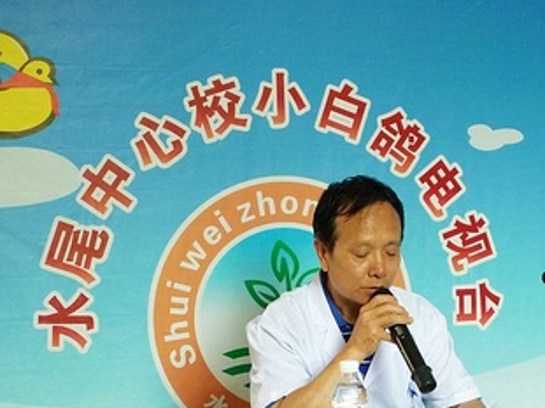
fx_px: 1196
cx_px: 349
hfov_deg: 25.6
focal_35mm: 76
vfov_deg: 19.2
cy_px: 312
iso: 400
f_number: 4.5
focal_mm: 7.5
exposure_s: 1/40
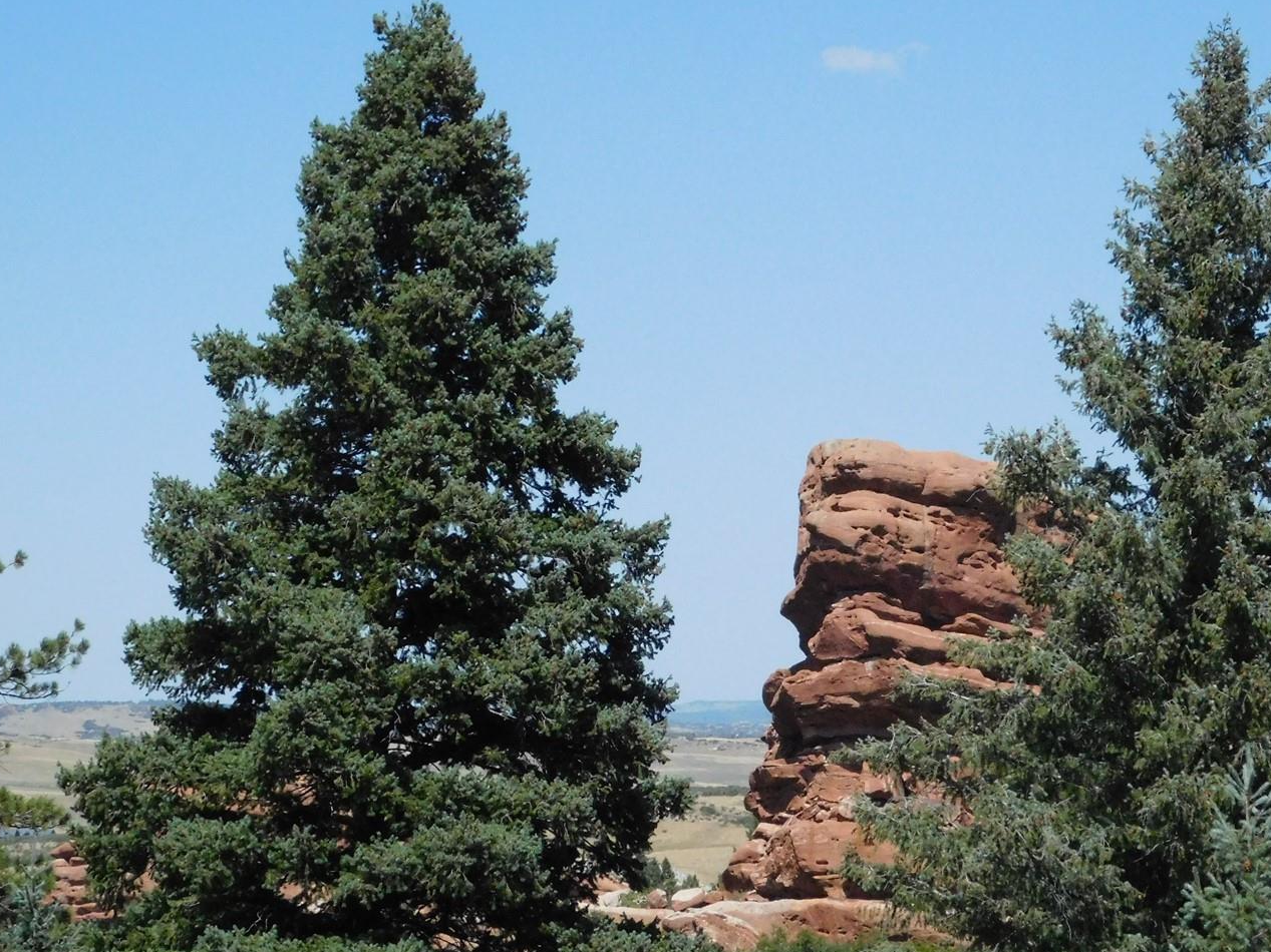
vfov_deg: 11.9
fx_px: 4589
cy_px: 502
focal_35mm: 125
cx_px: 754
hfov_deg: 15.8
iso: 800
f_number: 9.2
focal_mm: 17.6
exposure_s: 1/1250
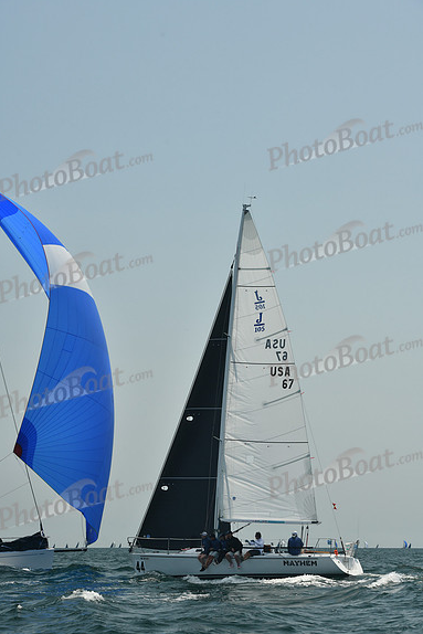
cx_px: 210
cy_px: 317
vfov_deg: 20.2
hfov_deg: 13.6
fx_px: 1779
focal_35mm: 101
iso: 320
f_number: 9
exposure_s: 1/640
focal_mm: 100
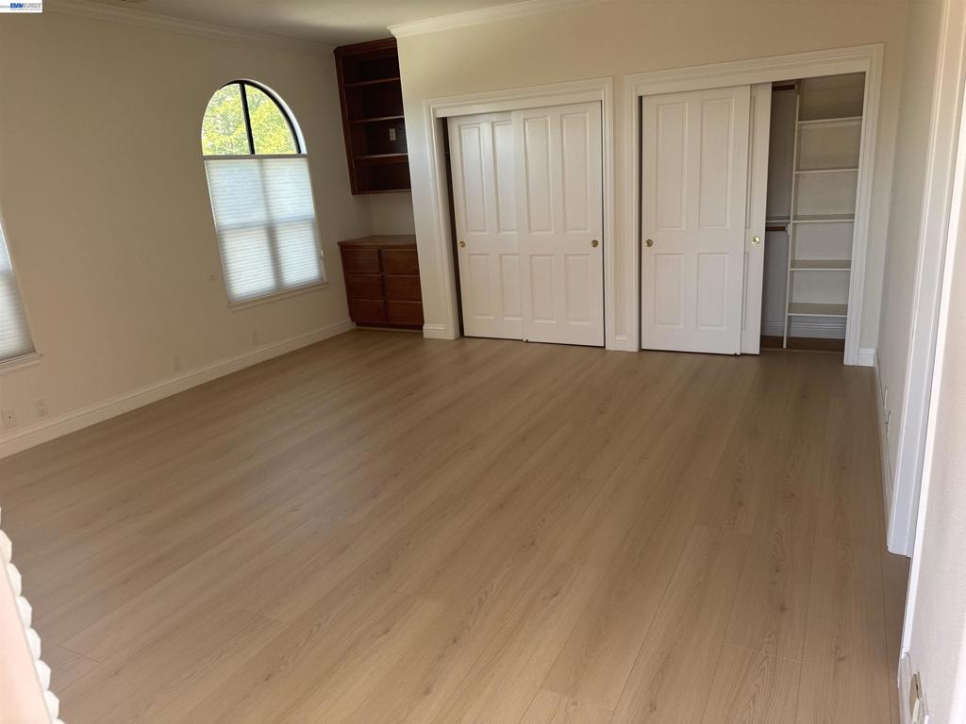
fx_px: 670
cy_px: 362
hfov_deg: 71.6
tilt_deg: -16.6
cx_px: 483
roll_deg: +4.6
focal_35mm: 24
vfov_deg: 56.8
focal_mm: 6.76
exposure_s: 1/146
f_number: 1.78
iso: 64
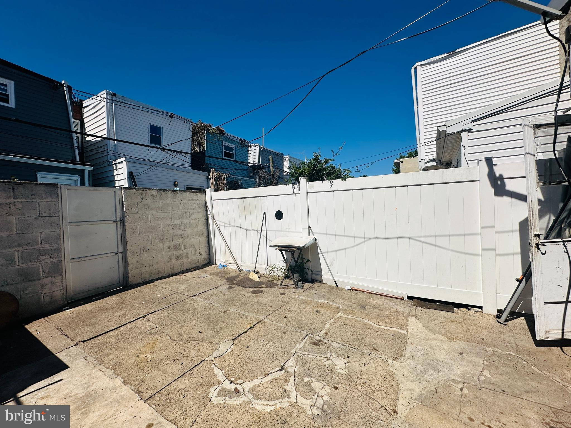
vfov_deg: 85.7
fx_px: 231
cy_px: 214
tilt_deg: +0.7
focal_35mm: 14
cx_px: 286
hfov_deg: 102.1
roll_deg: +1.5
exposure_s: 1/5814
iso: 50
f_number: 2.2
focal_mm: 2.22
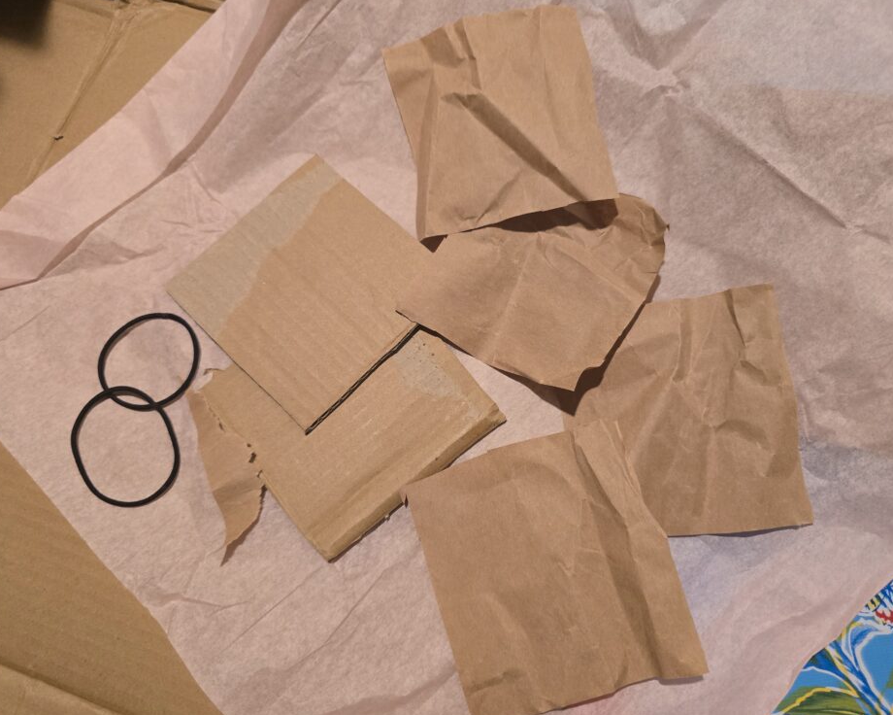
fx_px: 661
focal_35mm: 25
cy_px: 354
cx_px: 468
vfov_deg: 56.8
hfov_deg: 68.1
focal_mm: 6.3
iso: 800
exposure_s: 1/120
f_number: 1.7
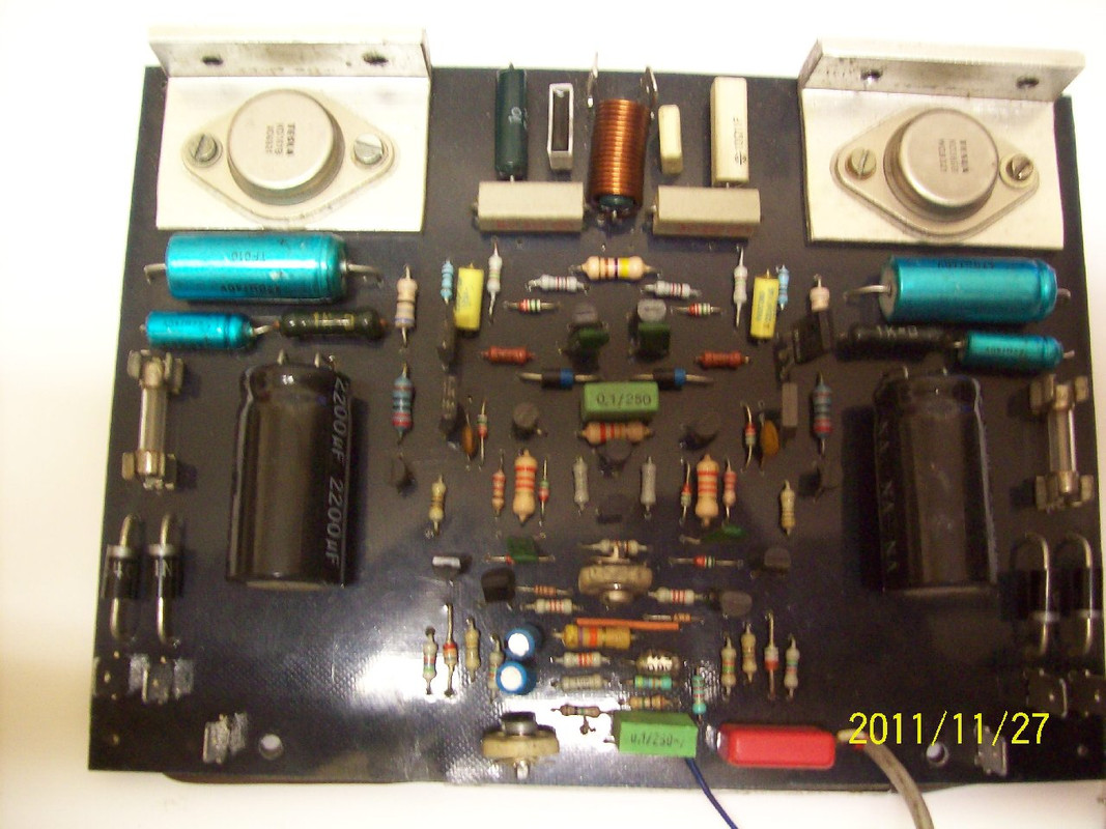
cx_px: 553
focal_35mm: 36
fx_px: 1150
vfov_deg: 39.6
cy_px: 414
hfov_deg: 51.4
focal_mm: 6
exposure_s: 1/8
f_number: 2.7
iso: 200
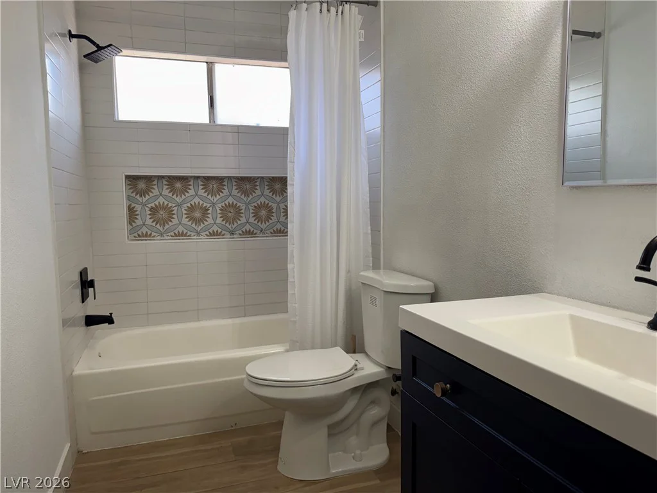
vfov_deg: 56.8
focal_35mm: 24
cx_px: 328
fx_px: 456
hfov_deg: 71.6
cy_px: 246
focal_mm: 6.76
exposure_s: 1/120
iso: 100
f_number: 1.78
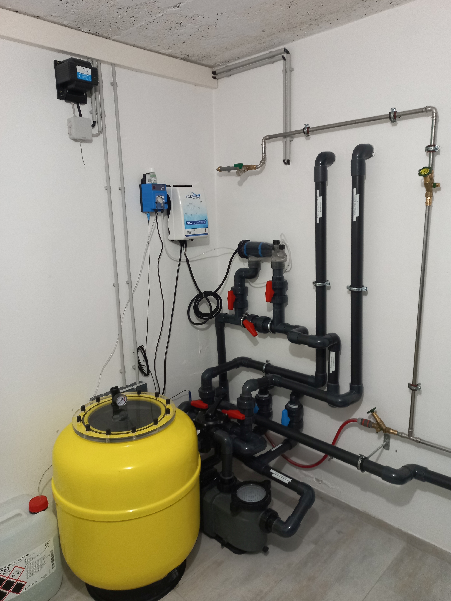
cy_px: 305
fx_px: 452
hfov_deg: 53.1
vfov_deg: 67.3
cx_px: 230
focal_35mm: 26
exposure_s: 1/33.3
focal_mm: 4.6
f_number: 1.8
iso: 320
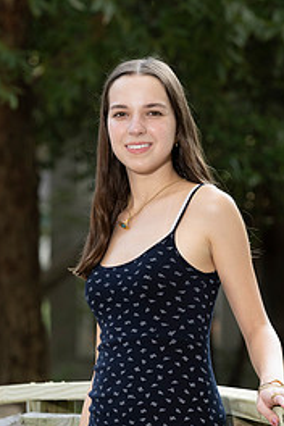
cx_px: 136
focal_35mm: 341
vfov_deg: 6.0
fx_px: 4035
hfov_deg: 4.0
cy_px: 271
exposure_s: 1/200
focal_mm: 200
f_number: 8
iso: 1250
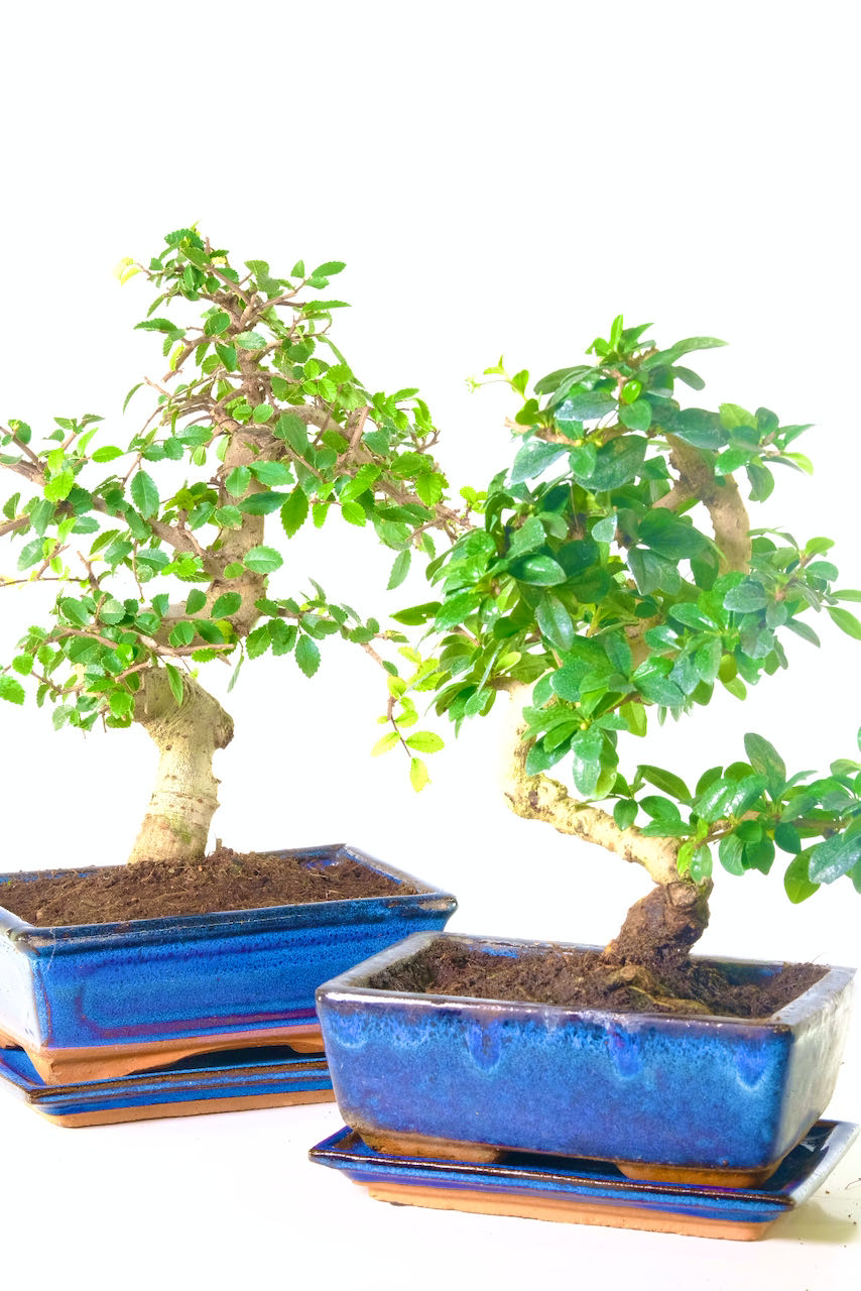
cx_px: 430
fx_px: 3263
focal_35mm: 91
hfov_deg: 15.0
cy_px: 646
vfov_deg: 22.4
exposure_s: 1/13
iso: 1600
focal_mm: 60.7
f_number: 11
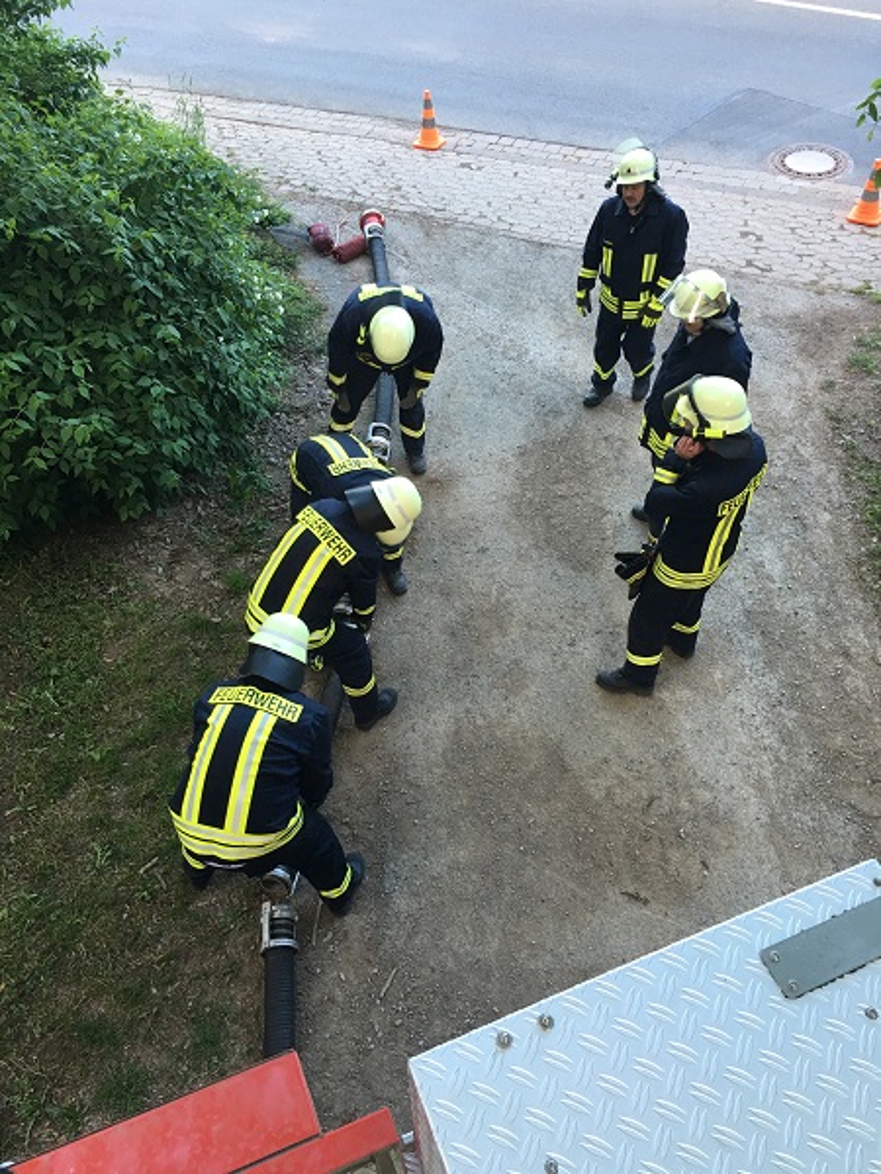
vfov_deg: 61.7
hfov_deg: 48.2
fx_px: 984
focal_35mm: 29
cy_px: 587
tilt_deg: -51.3
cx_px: 440
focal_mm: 4.15
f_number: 2.2
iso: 40
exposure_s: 1/33
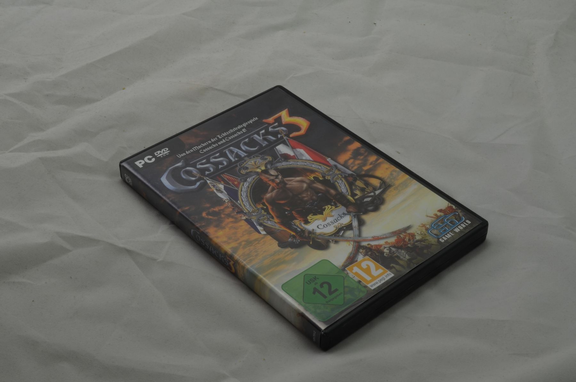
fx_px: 958
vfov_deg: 22.5
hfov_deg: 33.5
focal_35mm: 60
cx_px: 288
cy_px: 191
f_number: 20
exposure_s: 1/3
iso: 100
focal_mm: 40
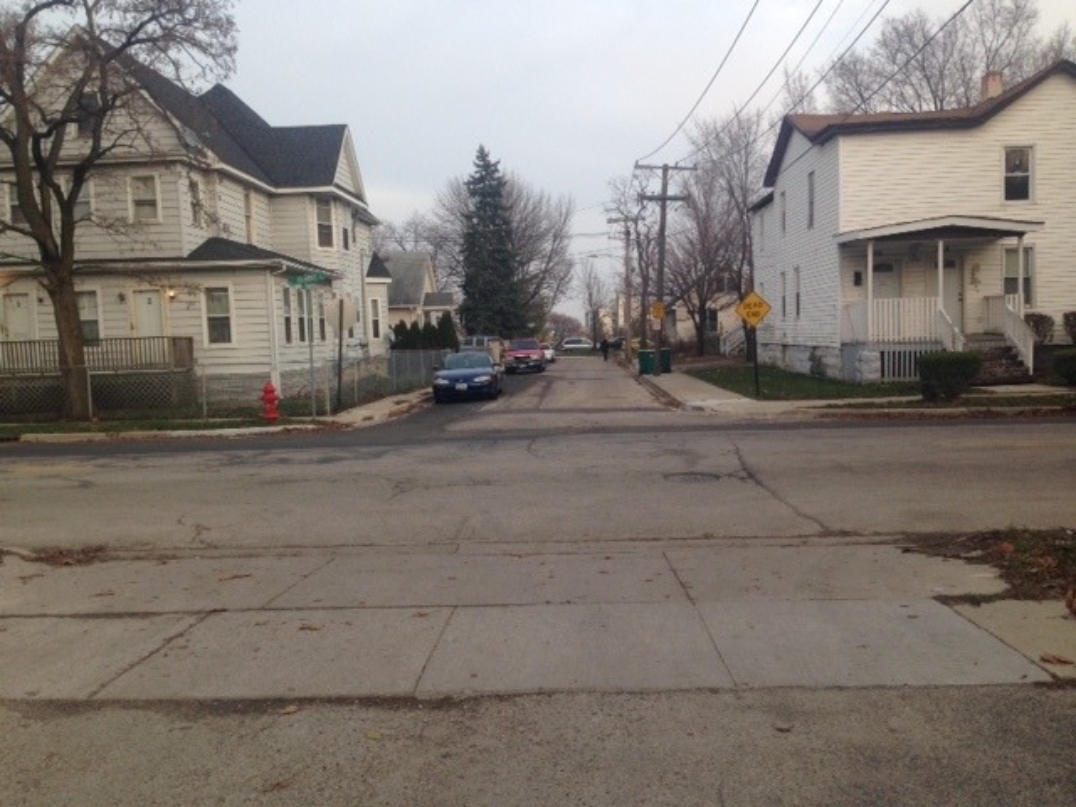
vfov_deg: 42.9
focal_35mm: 33
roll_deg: +0.7
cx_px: 538
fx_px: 1026
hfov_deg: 55.4
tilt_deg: -3.9
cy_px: 404
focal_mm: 4.12
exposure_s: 1/182
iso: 50
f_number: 2.4
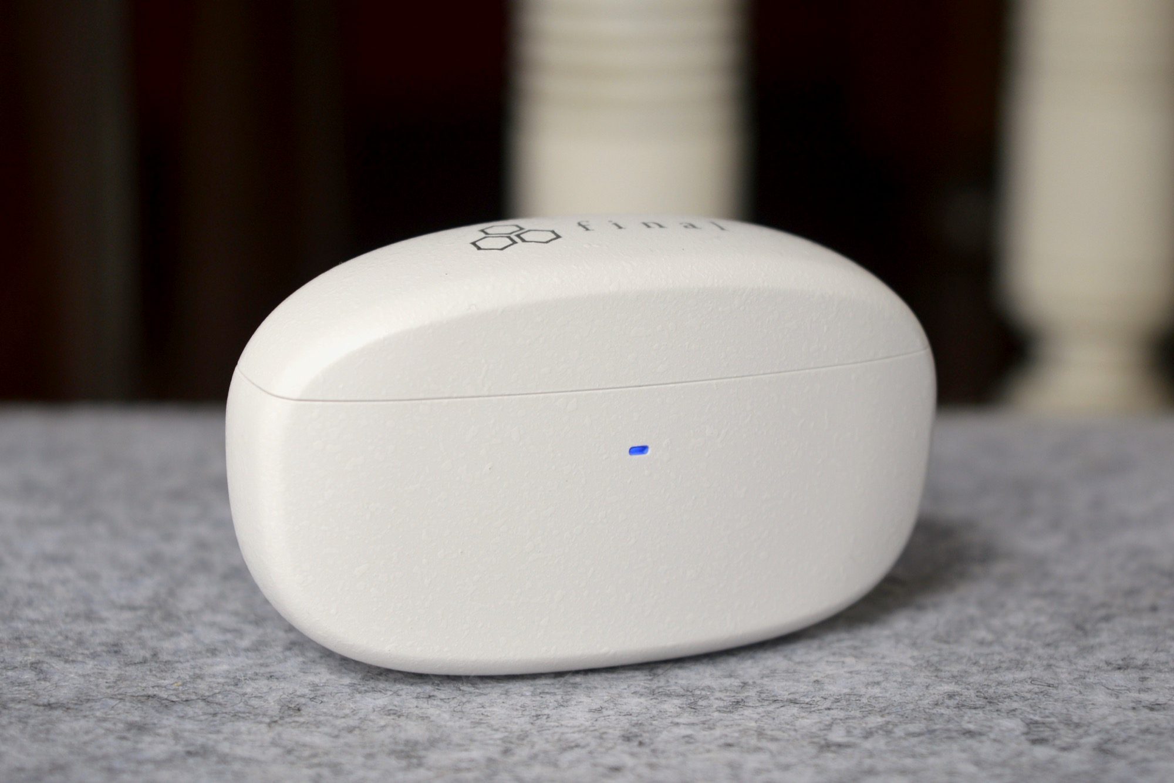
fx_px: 2690
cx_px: 587
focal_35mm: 82
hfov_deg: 24.6
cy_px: 392
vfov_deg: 16.6
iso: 220
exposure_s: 1/125
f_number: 5.6
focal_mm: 55
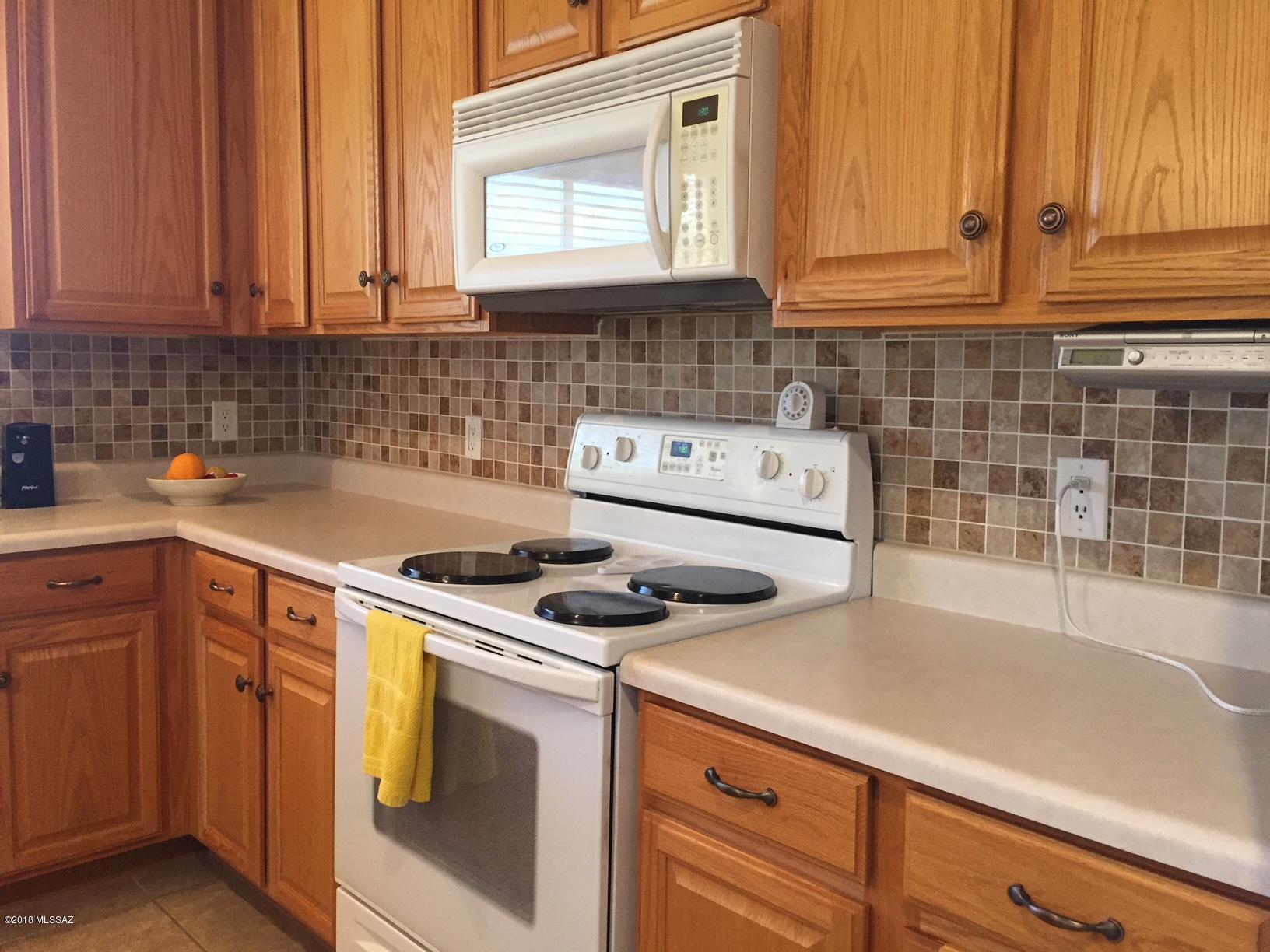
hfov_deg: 61.7
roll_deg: -1.7
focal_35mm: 29
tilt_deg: -4.7
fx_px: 1064
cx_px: 635
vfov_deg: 48.2
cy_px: 476
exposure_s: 1/30
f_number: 2.2
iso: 125
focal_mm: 4.15
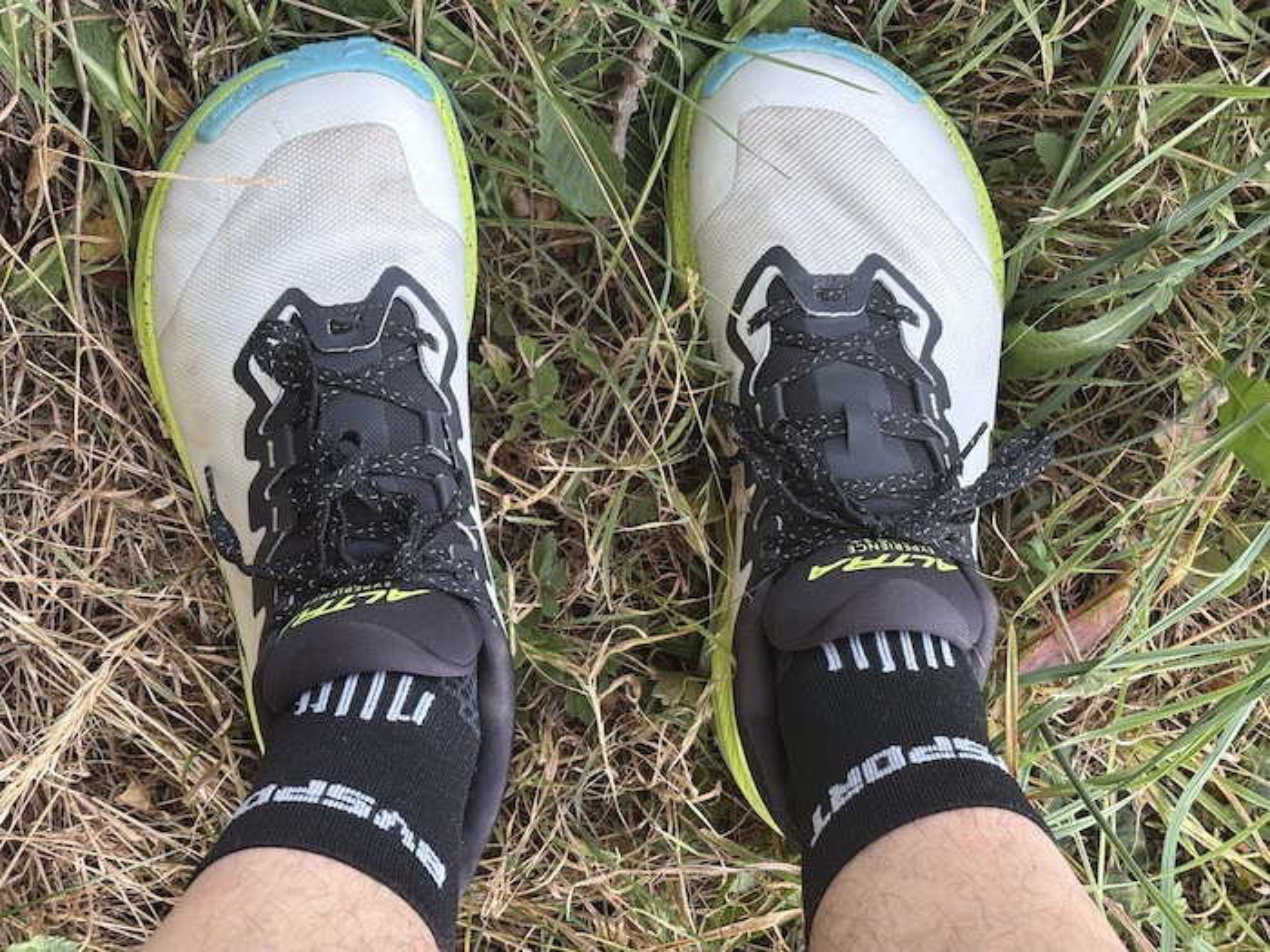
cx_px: 635
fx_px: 1908
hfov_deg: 36.8
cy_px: 476
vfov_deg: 28.0
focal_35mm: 52
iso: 40
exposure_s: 1/121
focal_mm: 5.96
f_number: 1.6
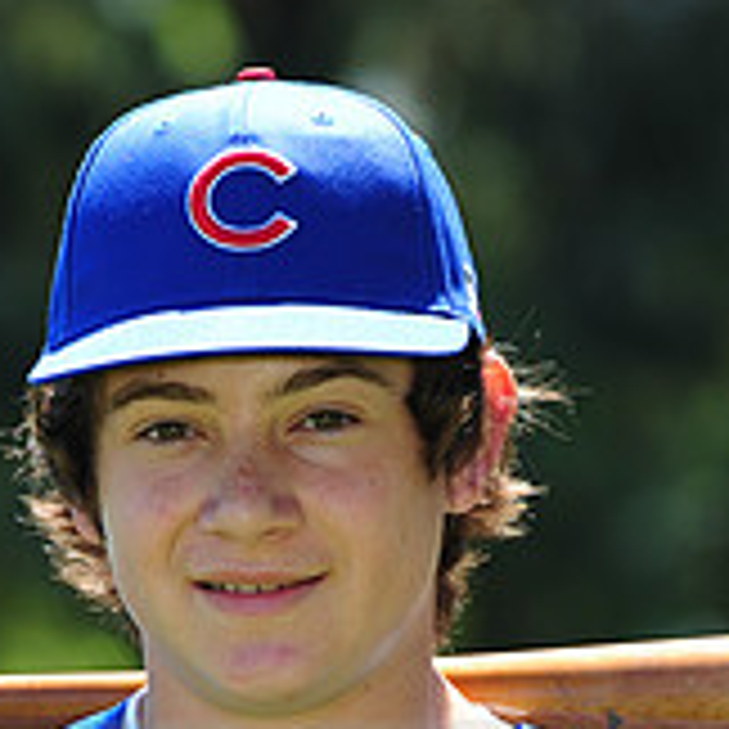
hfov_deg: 3.5
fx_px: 11985
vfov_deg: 3.5
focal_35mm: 503
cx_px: 266
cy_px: 778
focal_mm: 165
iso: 200
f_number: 5.6
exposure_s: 1/400
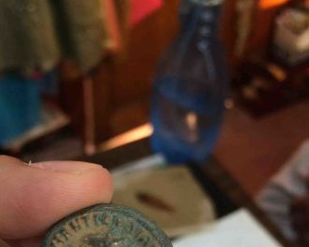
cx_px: 106
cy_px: 270
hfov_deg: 35.1
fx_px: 484
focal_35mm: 53
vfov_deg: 26.4
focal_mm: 4.12
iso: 64
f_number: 2.2
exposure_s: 1/30
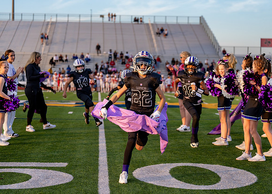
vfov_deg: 19.4
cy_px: 97
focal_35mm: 73
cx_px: 136
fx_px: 566
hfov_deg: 27.0
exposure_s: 1/1600
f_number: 2.8
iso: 500
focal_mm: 70
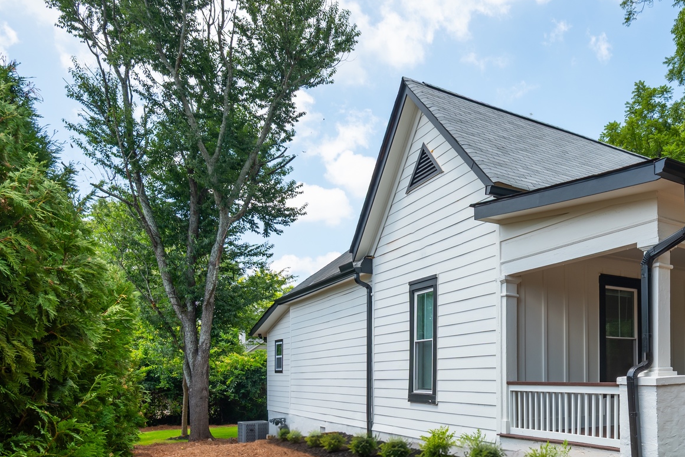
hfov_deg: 55.4
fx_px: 590
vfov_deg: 40.5
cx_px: 562
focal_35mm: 31
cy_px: 370
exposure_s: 1/80
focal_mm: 18
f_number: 10
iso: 125
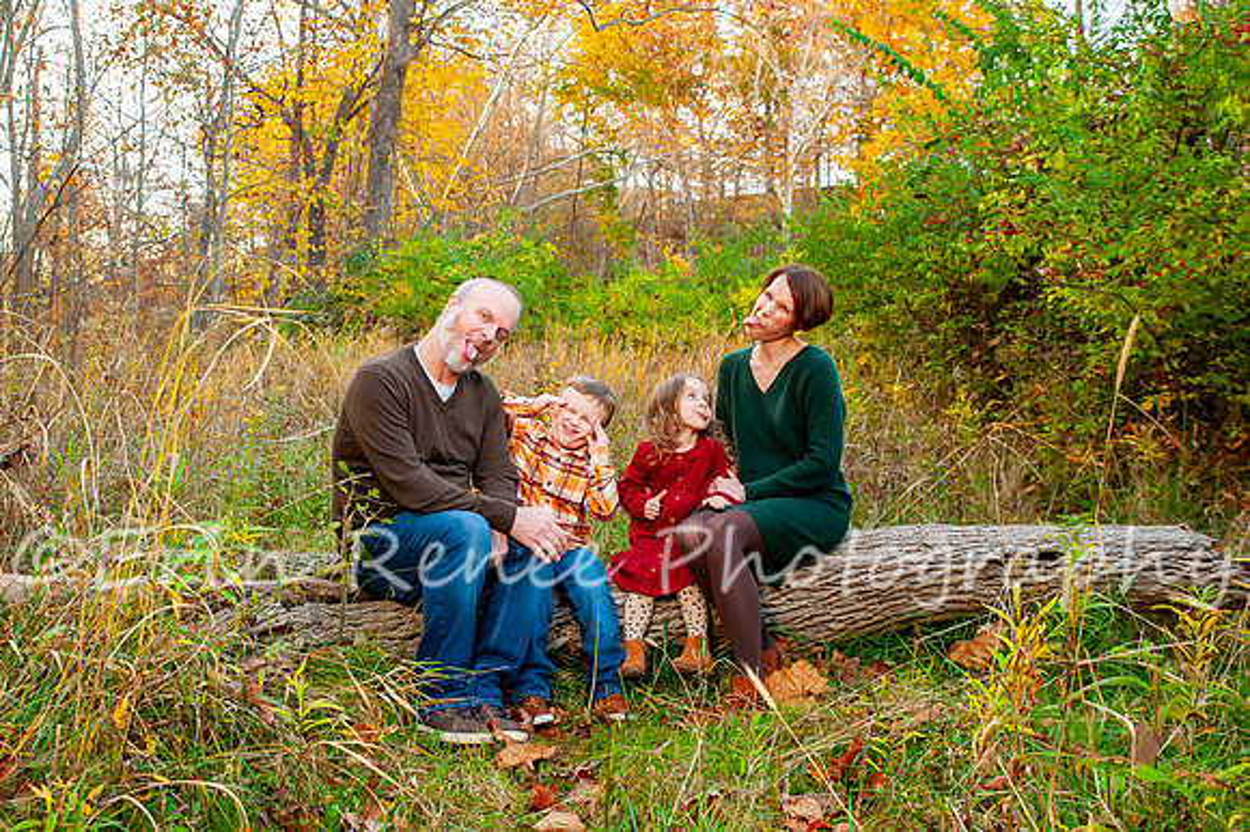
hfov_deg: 51.6
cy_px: 400
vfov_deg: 35.7
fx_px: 1290
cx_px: 562
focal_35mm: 37
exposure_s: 1/160
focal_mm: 30
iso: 500
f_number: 5.6
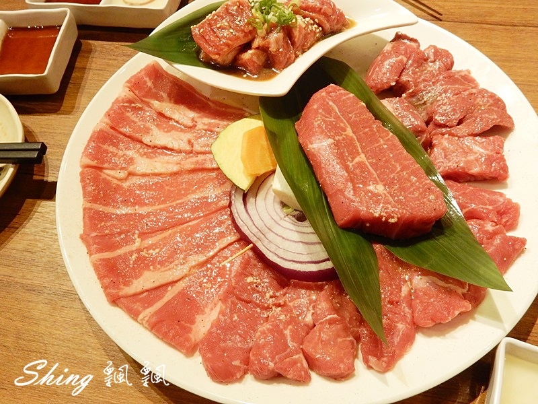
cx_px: 269
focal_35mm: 30
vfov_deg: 46.8
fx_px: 466
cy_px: 202
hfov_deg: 60.0
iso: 400
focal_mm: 5.4
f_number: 4
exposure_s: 1/20
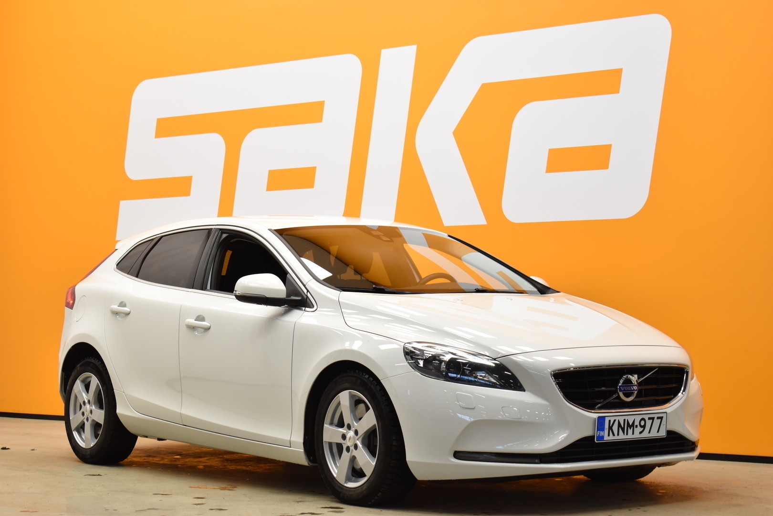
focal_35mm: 75
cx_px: 386
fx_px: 1610
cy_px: 258
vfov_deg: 18.2
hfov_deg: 27.0
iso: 720
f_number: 5.6
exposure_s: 1/80
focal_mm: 50
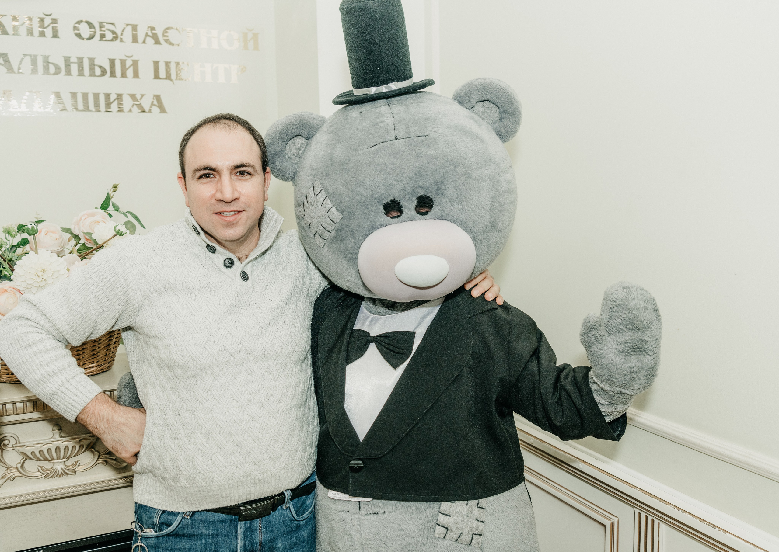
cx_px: 384
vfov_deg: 40.9
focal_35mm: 34
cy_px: 271
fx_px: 740
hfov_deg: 55.5
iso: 320
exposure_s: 1/160
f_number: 4.5
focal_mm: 30
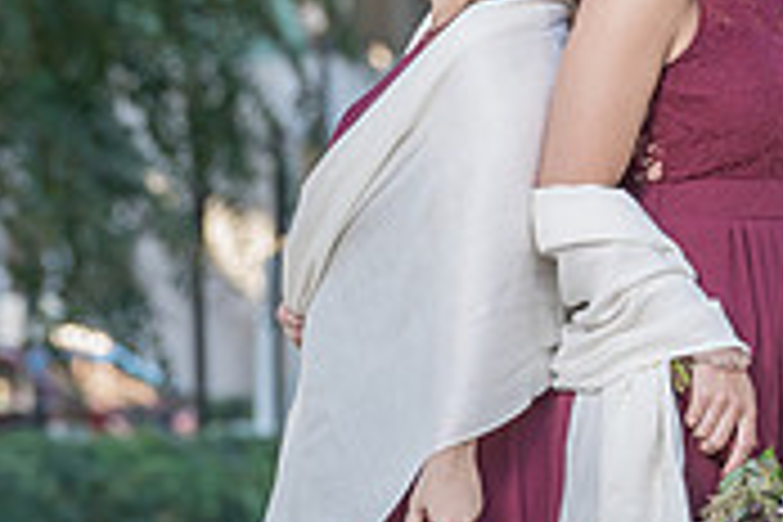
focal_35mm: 572
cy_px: 319
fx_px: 12440
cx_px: 1089
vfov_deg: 2.4
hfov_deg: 3.6
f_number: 5.6
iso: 640
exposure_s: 1/200
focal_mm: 156
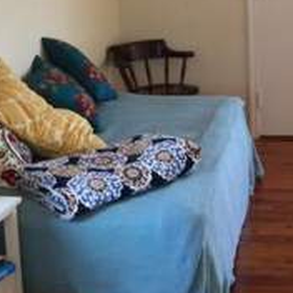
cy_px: 102
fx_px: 670
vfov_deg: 24.6
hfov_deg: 24.5
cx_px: 201
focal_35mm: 70
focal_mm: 4.15
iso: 32
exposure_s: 1/15
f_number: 2.2
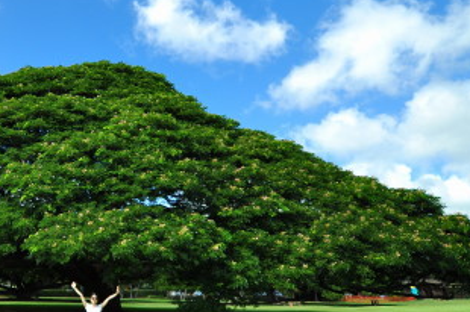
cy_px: 157
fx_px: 404
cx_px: 89
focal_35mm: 31
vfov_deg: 42.2
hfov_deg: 55.7
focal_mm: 10
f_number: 3.5
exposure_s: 1/800
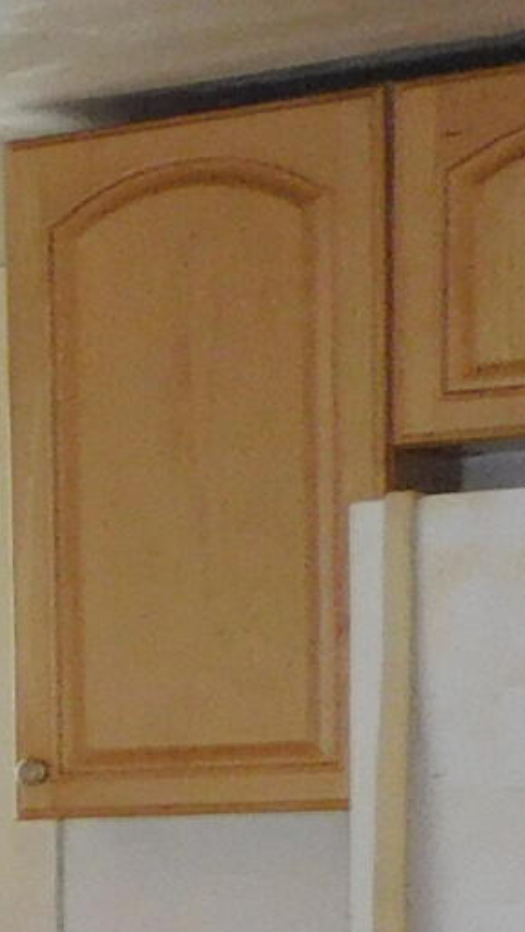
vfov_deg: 14.2
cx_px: -1847
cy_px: 1129
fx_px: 3633
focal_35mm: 147
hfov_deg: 6.2
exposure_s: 1/30
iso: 220
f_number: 3
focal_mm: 4
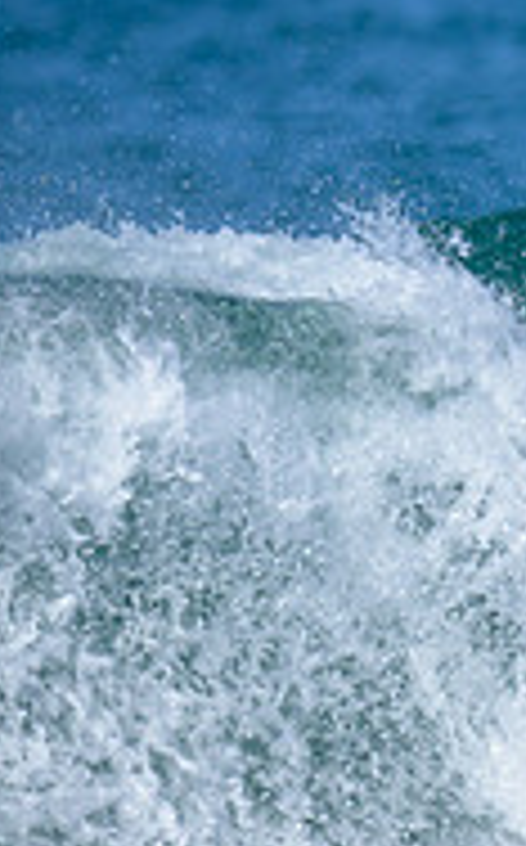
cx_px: 1285
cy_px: 563
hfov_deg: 0.4
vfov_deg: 0.6
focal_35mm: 3467
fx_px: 79765
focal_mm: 800
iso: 360
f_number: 6.3
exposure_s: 1/2000
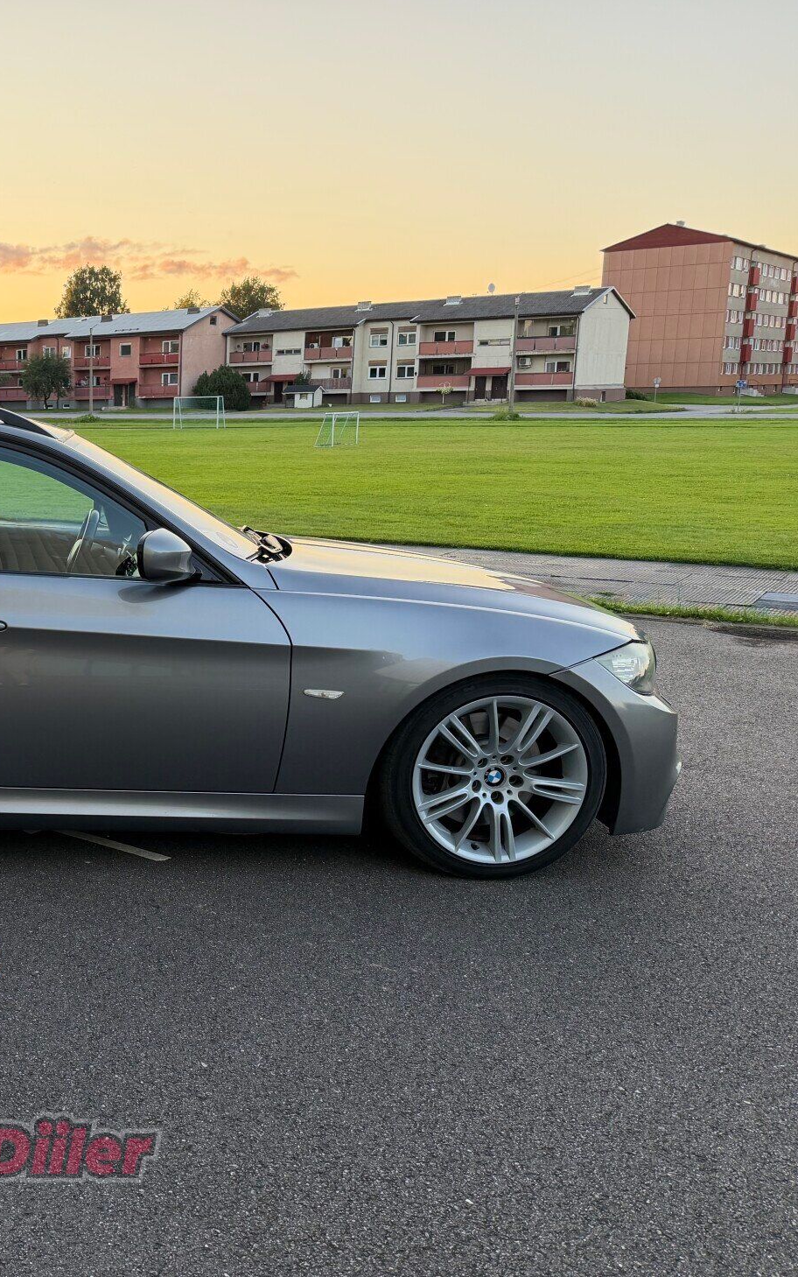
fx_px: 1183
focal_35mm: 34
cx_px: -10
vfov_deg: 56.7
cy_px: 638
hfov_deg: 33.8
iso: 125
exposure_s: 1/212
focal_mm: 6.76
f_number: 1.78
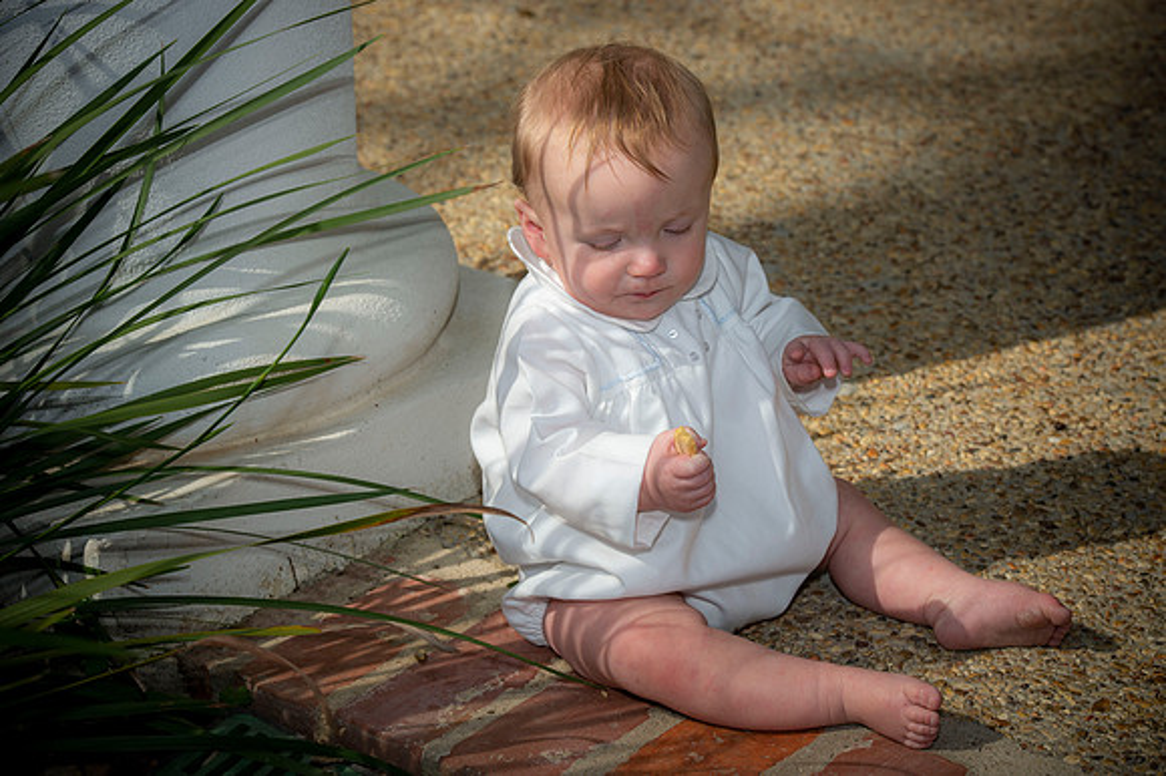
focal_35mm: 105
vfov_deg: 13.0
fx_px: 3399
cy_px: 388
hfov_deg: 19.5
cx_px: 583
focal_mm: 105
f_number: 8
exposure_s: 1/200
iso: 50
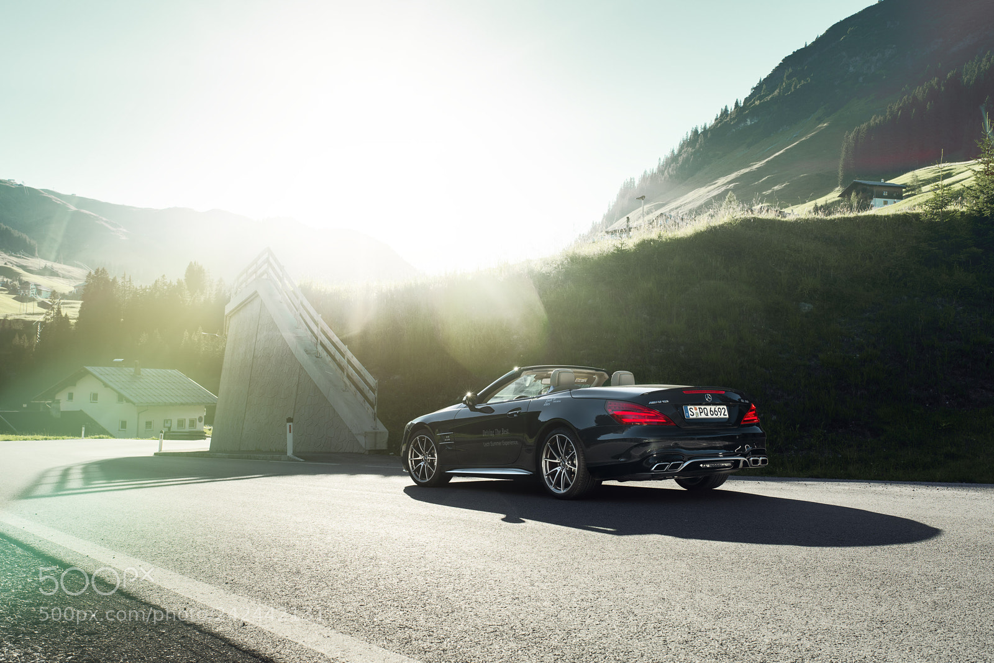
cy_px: 332
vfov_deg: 37.9
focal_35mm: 35
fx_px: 966
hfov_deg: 54.4
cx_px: 497
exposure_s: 1/30
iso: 100
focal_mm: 35
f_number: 8
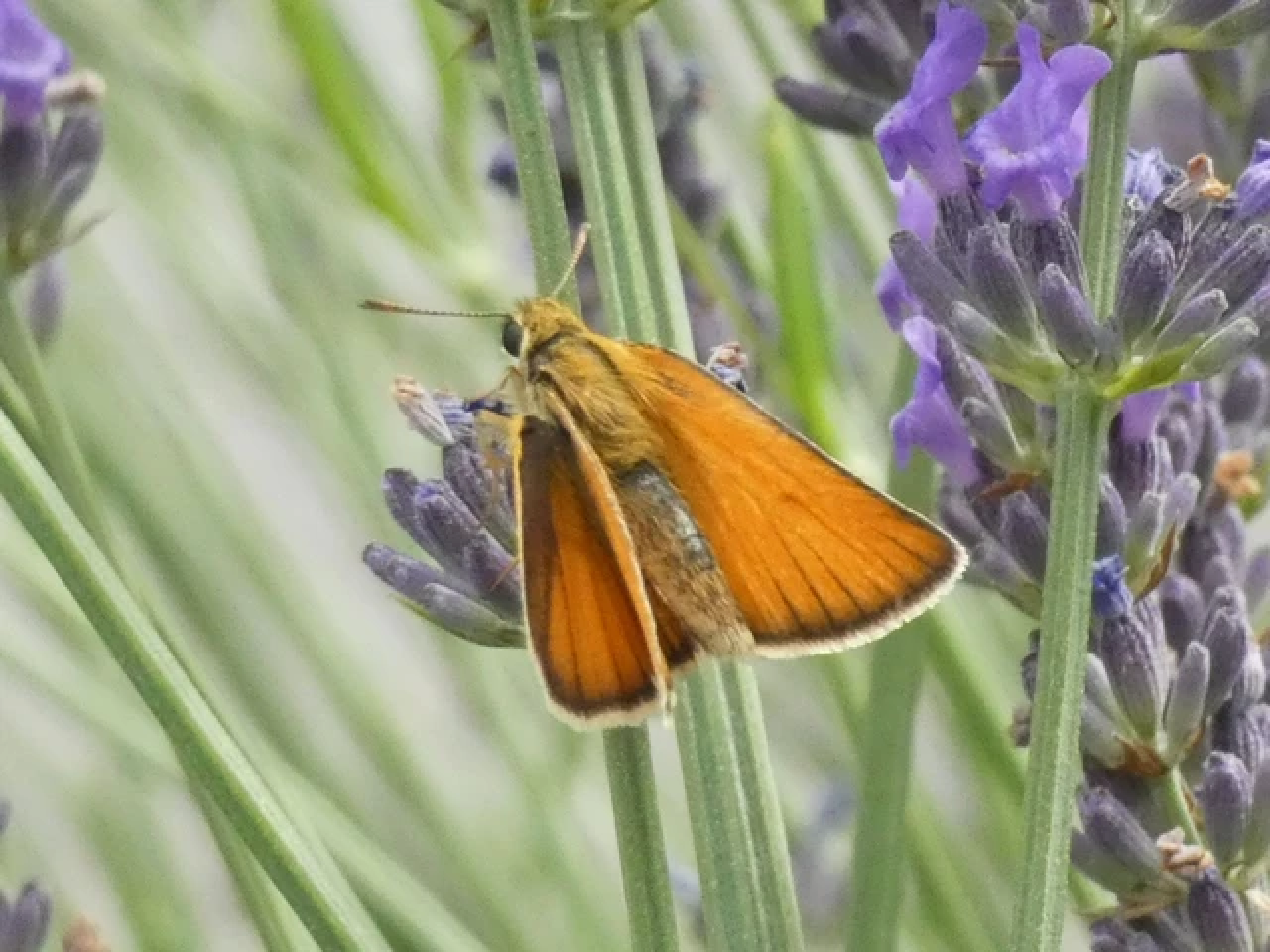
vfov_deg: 9.1
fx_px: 6017
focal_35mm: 164
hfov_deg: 12.0
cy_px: 476
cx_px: 635
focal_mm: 29.5
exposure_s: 1/250
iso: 640
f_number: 5.4
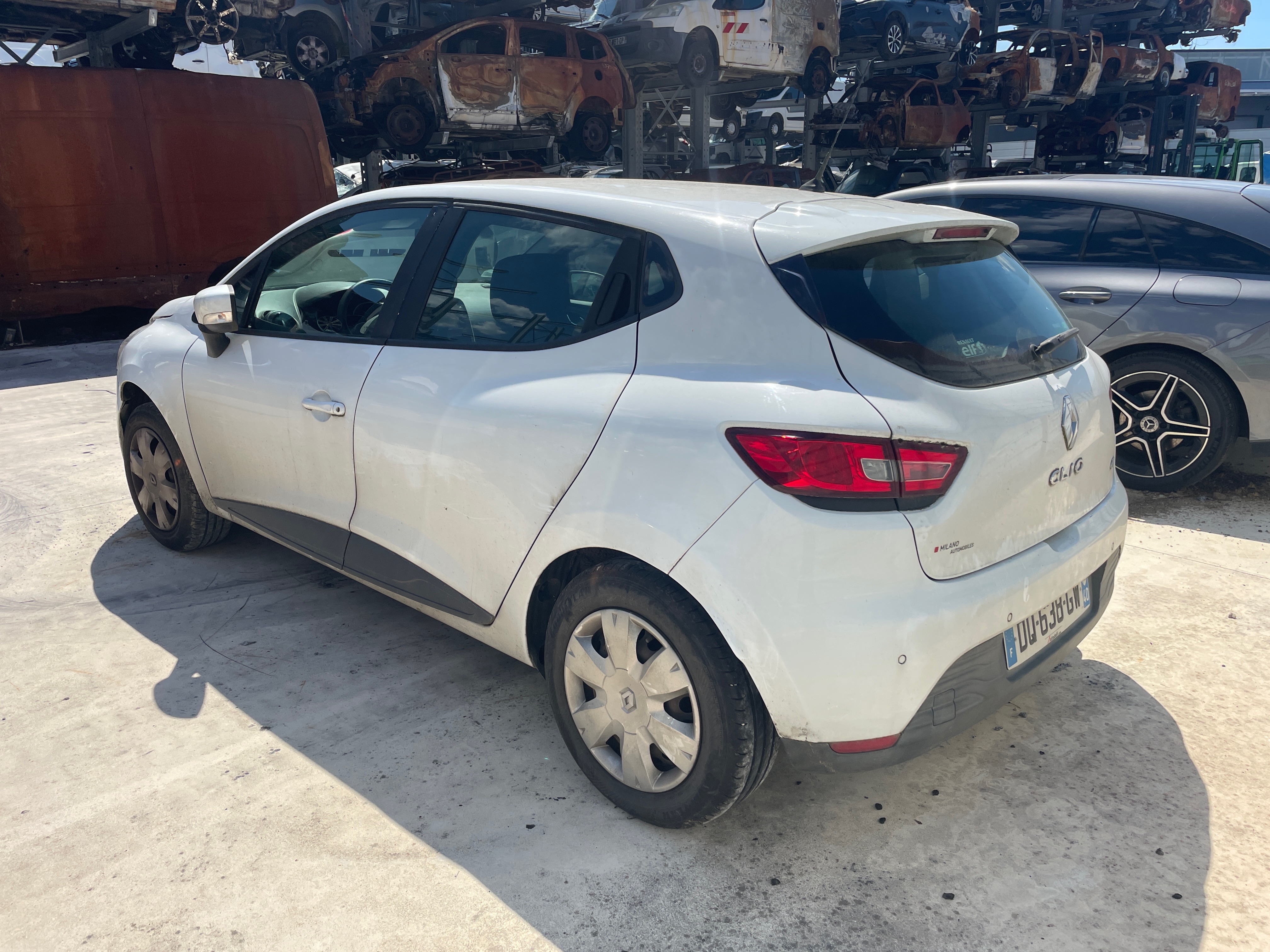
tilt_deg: -19.1
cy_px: 476
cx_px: 635
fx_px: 954
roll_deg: +1.1
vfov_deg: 53.1
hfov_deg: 67.3
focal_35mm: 26
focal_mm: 4.2
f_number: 1.6
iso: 32
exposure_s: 1/3509
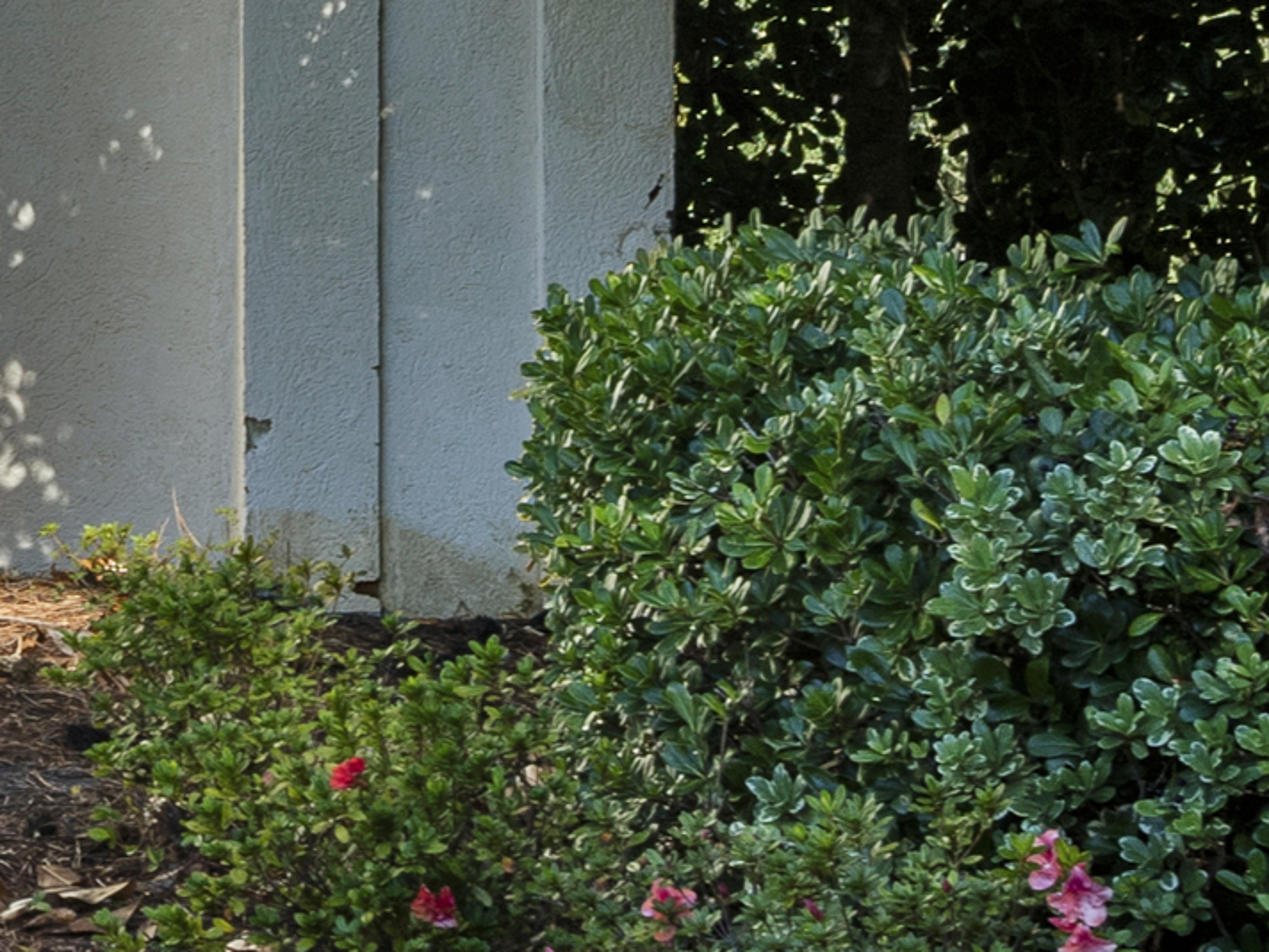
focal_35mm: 166
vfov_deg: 8.9
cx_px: -1066
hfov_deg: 11.1
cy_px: -107
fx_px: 6085
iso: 100
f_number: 9
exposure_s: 1/125
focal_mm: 40
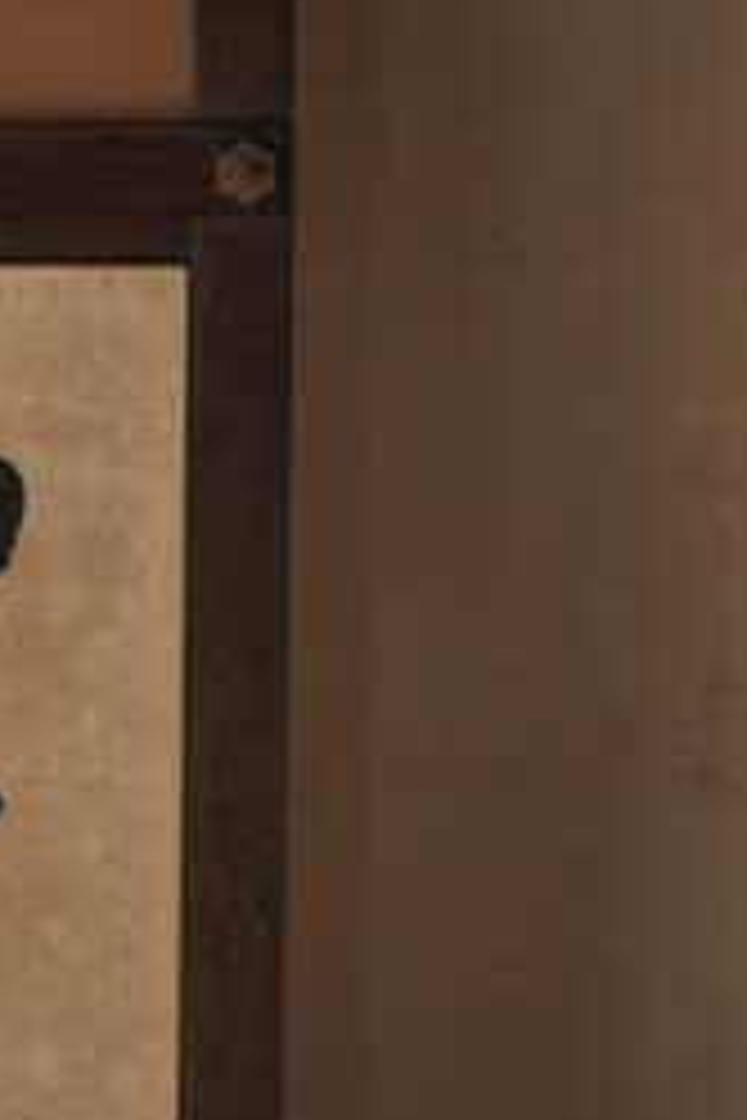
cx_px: -734
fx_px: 5509
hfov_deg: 7.5
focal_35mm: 177
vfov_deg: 11.6
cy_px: 911
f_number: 2.2
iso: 1600
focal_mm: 55
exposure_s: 1/100
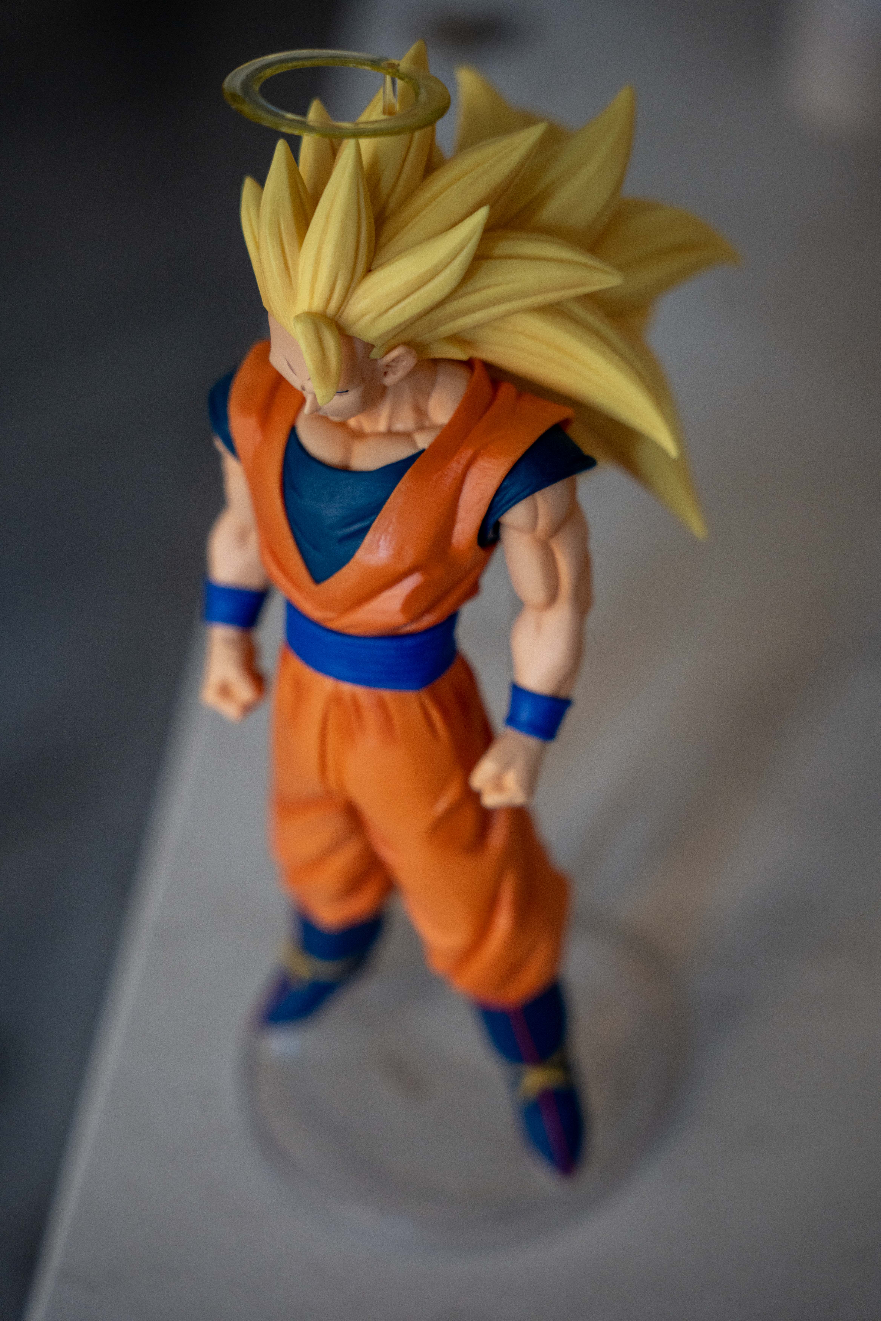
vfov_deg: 28.8
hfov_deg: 19.5
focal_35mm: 70
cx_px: 440
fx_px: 2569
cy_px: 660
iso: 1000
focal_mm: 70
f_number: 2.8
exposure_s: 1/100
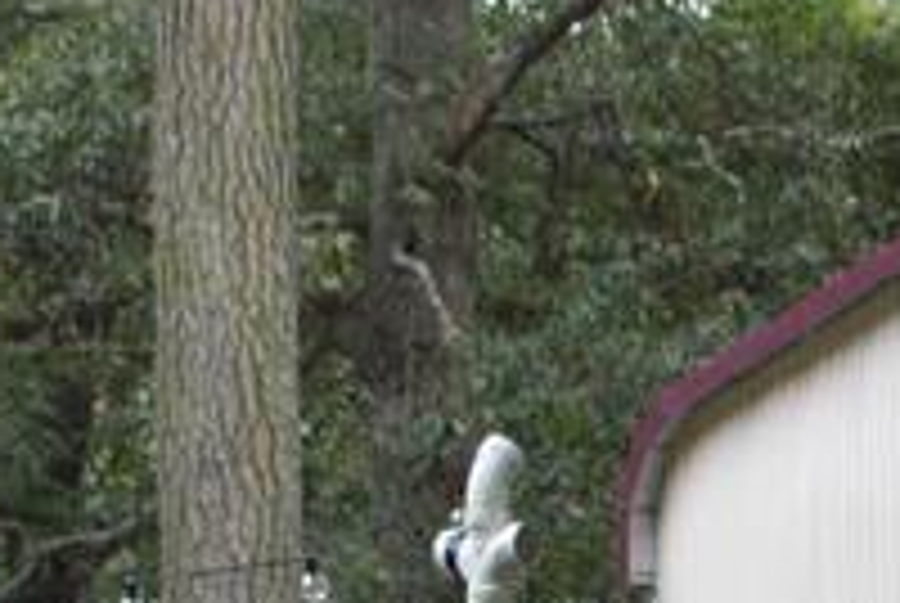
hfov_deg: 6.4
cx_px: 1526
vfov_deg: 4.3
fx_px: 7852
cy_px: 1289
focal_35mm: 314
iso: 200
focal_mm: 29
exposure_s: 1/100
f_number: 5
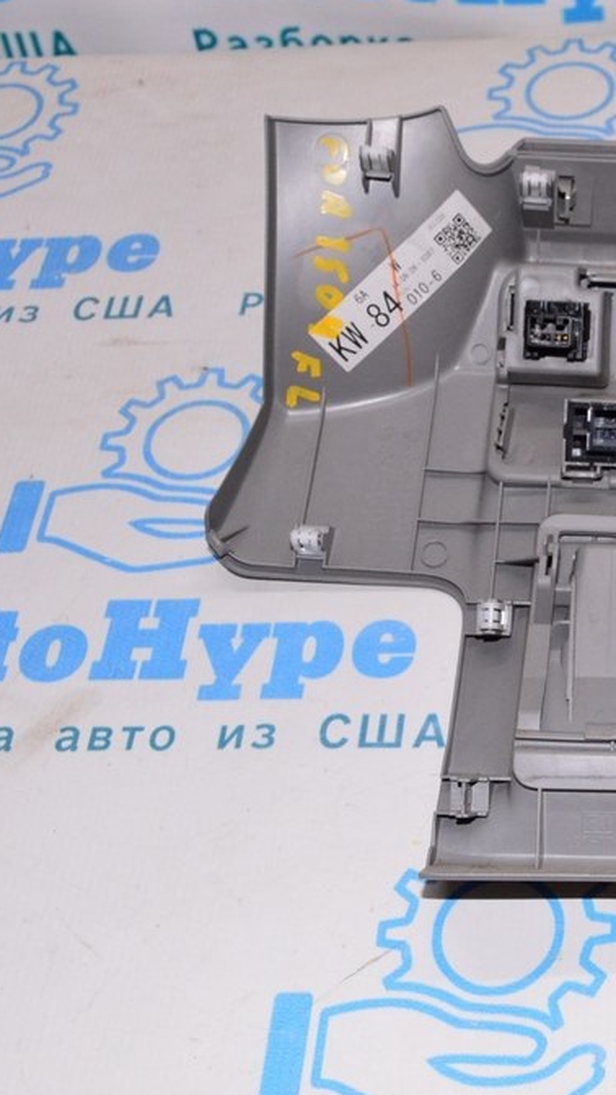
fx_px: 1736
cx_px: 655
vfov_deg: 35.0
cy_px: 550
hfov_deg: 19.4
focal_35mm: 60
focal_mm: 25
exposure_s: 1/200
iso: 1600
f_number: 8
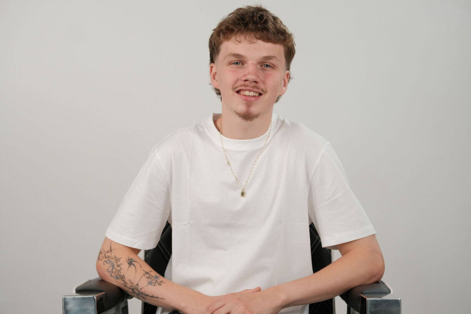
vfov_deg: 18.2
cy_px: 157
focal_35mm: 75
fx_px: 981
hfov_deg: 27.0
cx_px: 236
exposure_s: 1/125
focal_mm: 50
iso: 1000
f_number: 4
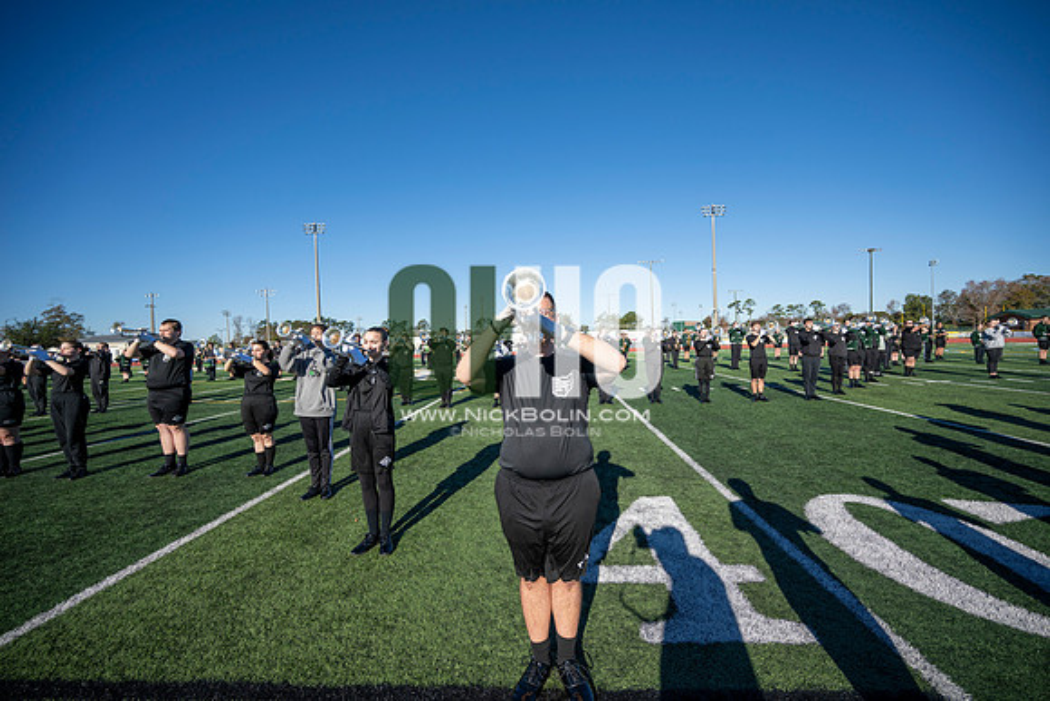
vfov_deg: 81.2
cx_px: 525
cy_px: 350
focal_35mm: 14
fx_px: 408
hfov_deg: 104.2
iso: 160
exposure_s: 1/2000
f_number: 4
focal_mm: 14
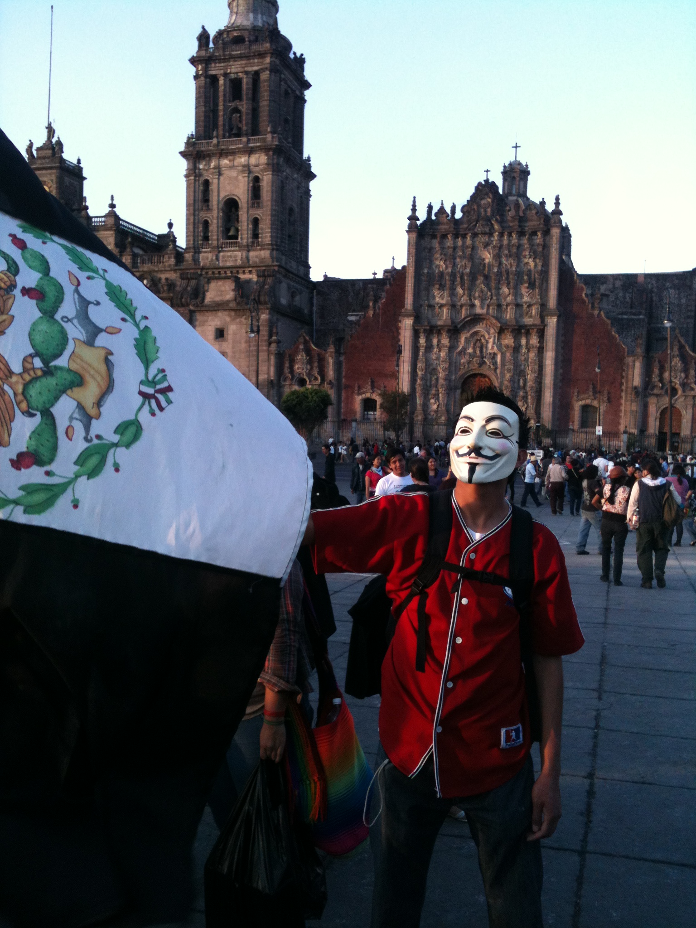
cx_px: 348
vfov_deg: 52.6
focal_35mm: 35
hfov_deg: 40.7
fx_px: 938
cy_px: 464
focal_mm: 3.85
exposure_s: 1/177
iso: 64
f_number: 2.8
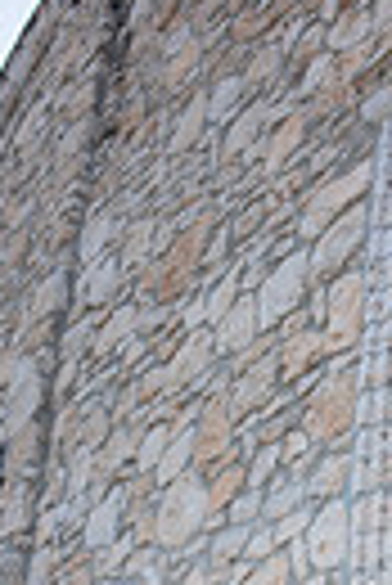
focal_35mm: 69
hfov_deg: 16.9
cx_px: 671
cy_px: 882
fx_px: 1124
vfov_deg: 23.3
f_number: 2.8
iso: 125
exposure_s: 1/500
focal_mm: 20
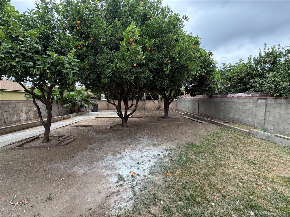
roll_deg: -0.2
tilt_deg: -4.3
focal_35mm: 14
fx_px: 117
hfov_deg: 102.1
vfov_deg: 85.7
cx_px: 145
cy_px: 108
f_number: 2.2
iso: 50
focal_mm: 2.22
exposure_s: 1/224
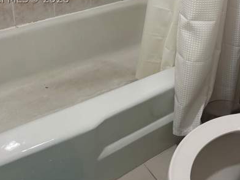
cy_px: -1
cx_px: 163
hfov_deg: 35.8
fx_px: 367
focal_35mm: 53
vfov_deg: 26.1
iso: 64
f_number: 1.6
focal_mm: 5.96
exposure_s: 1/61
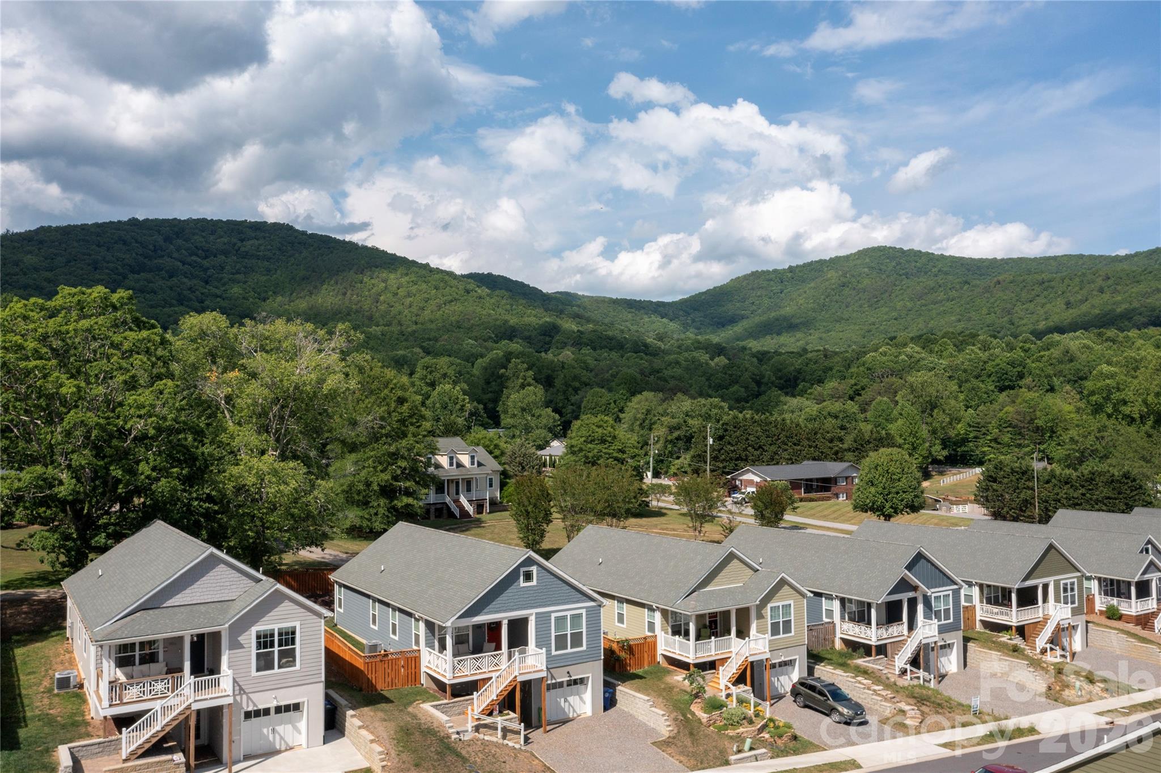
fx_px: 902
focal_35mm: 28
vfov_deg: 46.4
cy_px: 386
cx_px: 580
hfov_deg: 65.5
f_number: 6.3
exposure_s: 1/640
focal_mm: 10.26
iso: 100
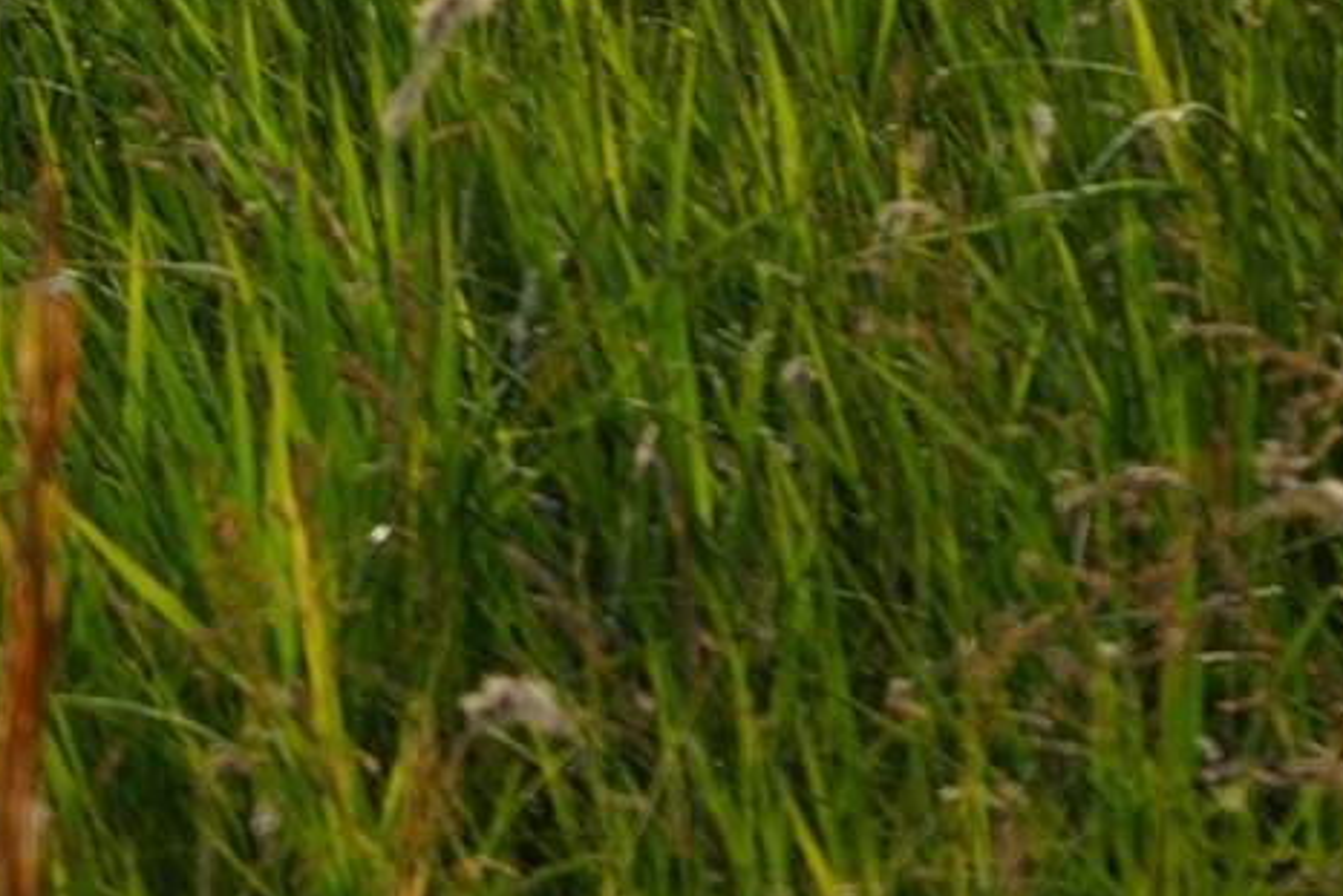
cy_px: -1262
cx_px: -1934
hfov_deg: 7.0
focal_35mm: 276
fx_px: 10284
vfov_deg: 4.9
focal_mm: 27.9
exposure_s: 1/125
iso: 100
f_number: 8
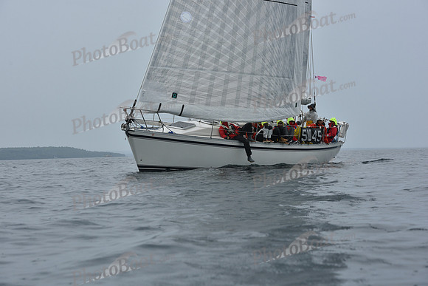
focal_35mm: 95
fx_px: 1130
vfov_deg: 14.4
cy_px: 143
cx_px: 214
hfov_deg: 21.5
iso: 250
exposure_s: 1/800
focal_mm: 95
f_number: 8
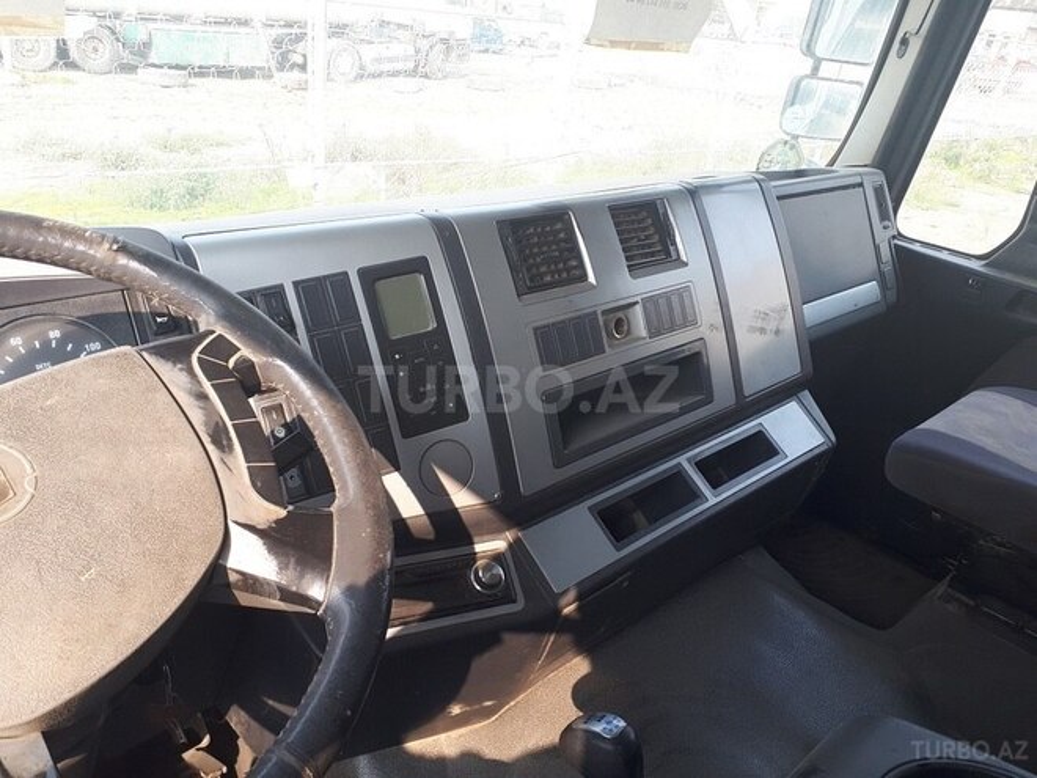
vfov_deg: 51.4
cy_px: 389
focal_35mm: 27
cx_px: 518
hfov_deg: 65.3
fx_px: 809
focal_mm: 3.6
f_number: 1.9
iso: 40
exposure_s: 1/139
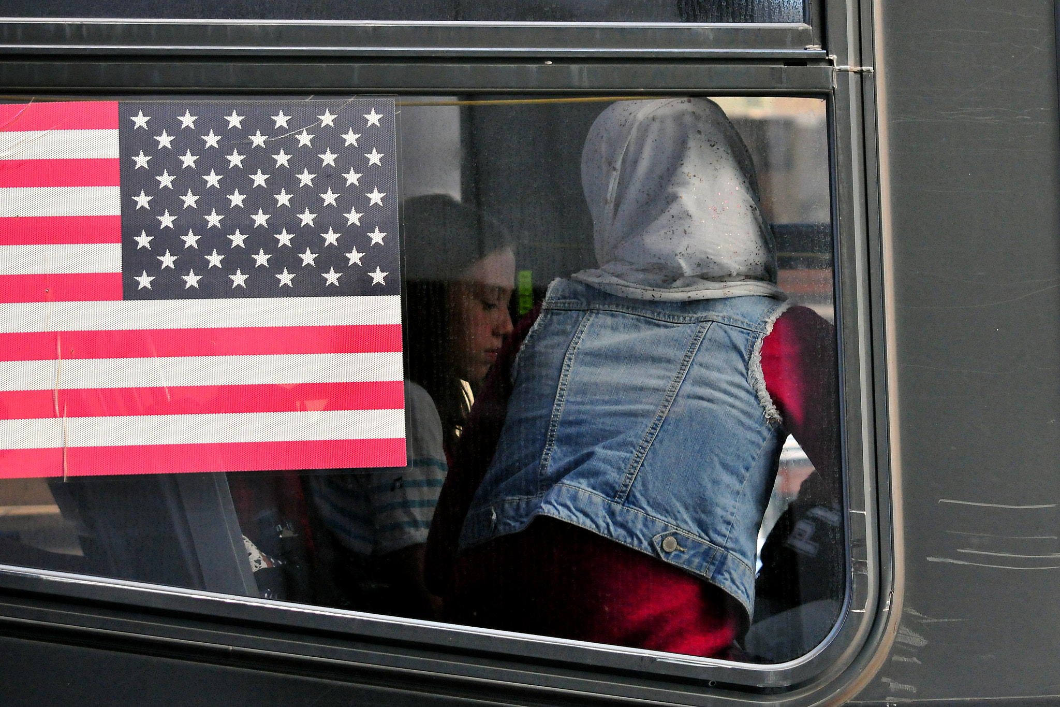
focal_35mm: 93
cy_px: 354
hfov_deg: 21.9
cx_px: 530
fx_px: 2738
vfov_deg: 14.7
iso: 1100
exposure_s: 1/125
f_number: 5.6
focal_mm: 62
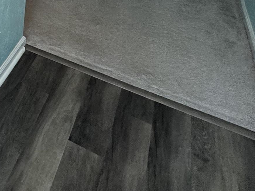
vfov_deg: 23.2
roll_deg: -0.7
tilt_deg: -14.5
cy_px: -103
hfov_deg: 30.5
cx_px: -78
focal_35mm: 49
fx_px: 361
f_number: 2.2
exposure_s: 1/120
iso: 200
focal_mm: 2.22
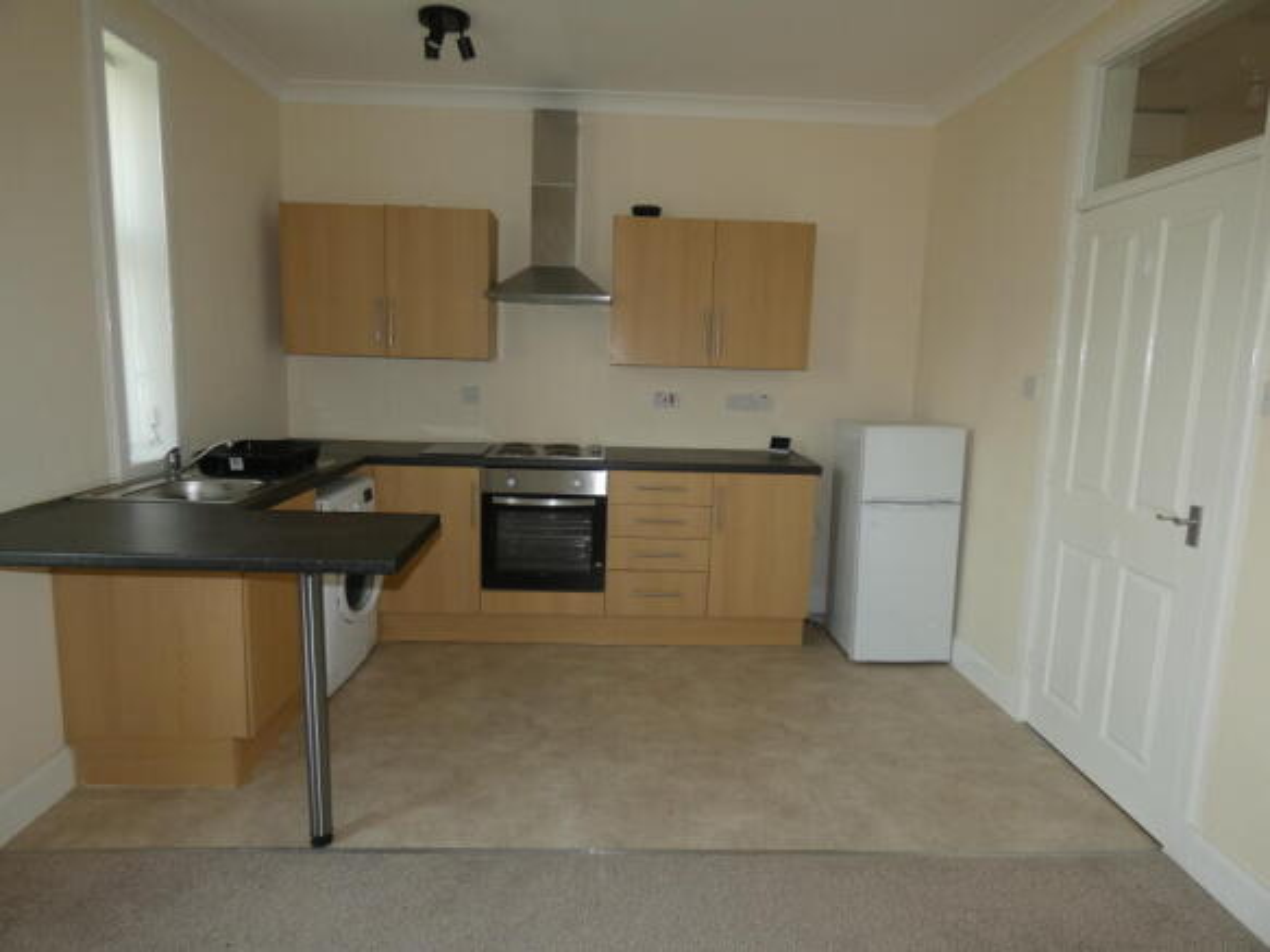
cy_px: 476
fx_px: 734
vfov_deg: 66.0
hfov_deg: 81.8
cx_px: 635
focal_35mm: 20
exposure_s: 1/60
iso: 100
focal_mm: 3.6
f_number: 2.8
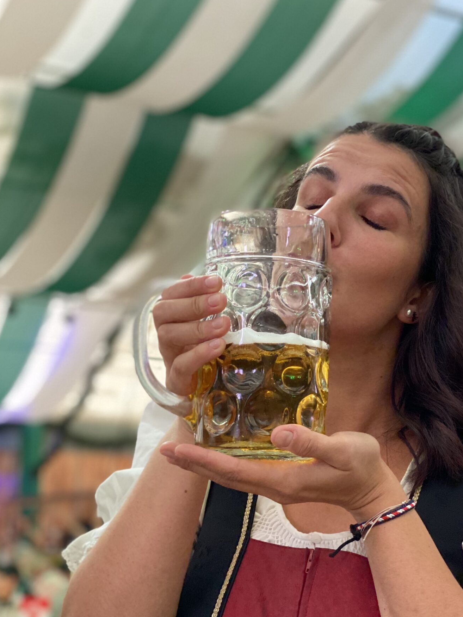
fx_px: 1355
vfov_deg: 25.6
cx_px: 331
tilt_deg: +8.6
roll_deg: -1.2
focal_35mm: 76
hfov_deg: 19.3
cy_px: 386
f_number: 2
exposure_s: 1/75
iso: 200
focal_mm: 6
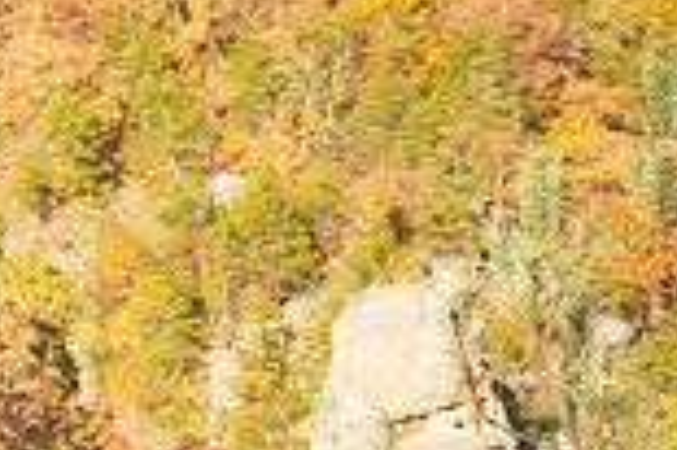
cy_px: 428
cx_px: -424
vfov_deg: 9.0
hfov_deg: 12.7
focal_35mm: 151
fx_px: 2837
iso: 1600
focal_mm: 38
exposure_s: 1/500
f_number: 14
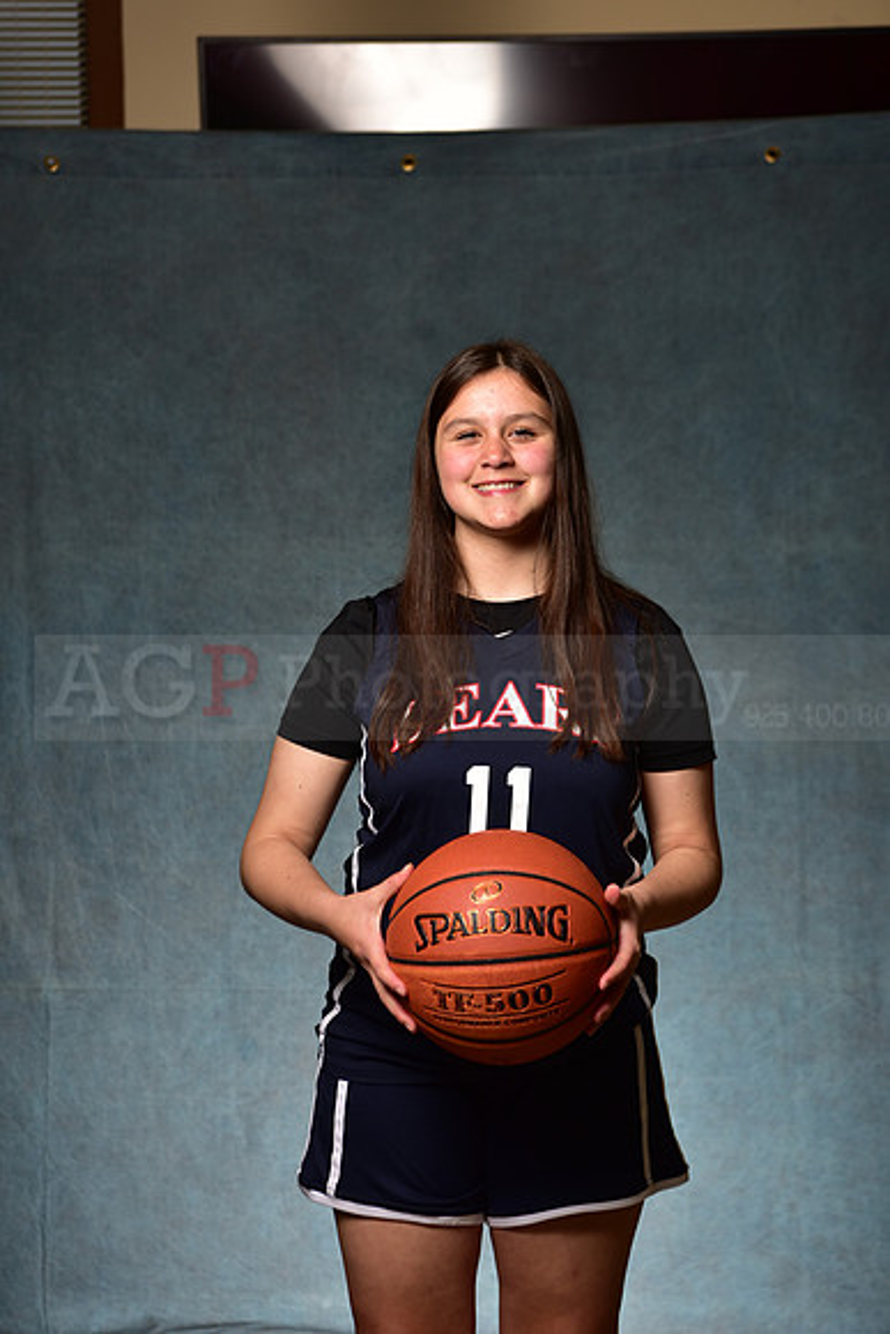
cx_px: 445
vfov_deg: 28.8
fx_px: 2594
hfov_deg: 19.5
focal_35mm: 70
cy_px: 667
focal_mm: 70
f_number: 5
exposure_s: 1/200
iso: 100
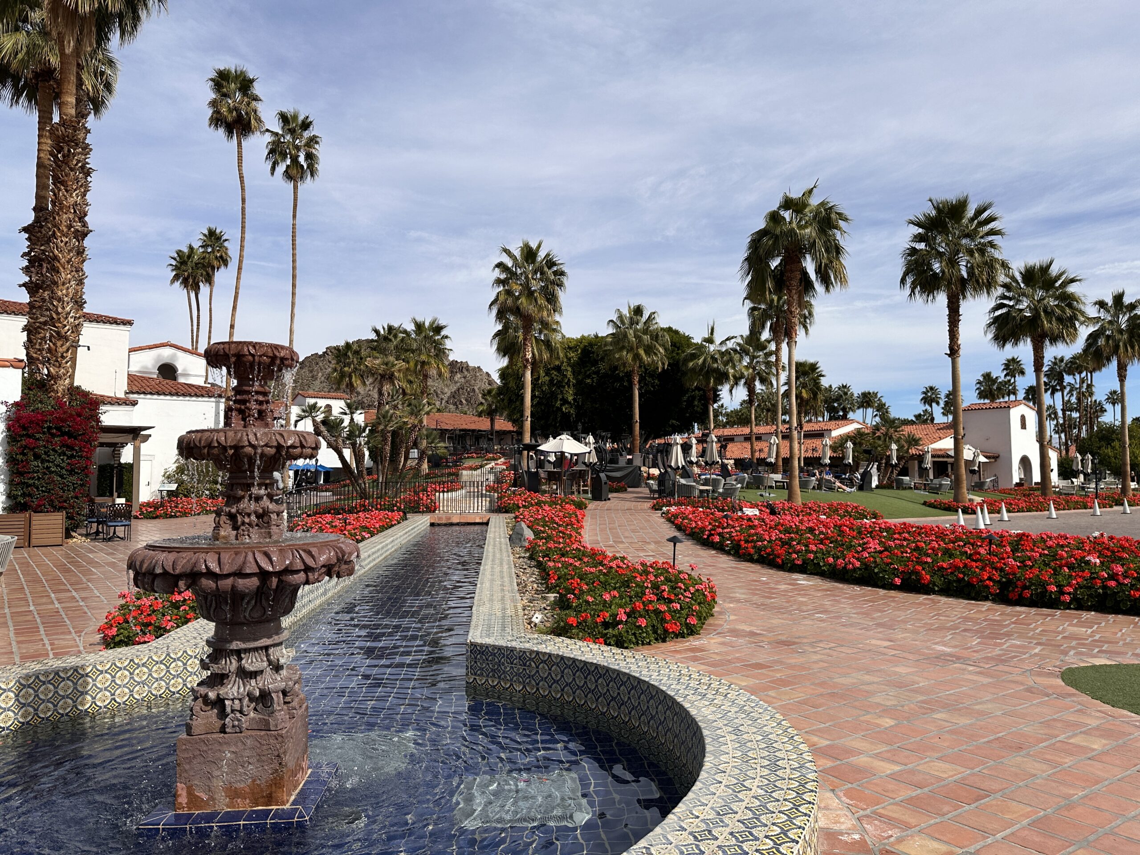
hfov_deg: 71.6
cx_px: 570
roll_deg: +0.2
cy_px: 428
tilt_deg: +3.3
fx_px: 790
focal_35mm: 24
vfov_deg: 56.8
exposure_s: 1/6623
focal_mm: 6.86
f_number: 1.78
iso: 80
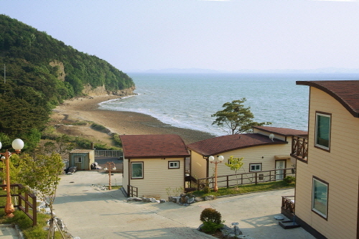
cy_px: 120
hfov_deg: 41.9
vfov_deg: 28.6
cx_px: 180
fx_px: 469
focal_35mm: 47
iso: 200
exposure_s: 1/350
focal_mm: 31
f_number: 8
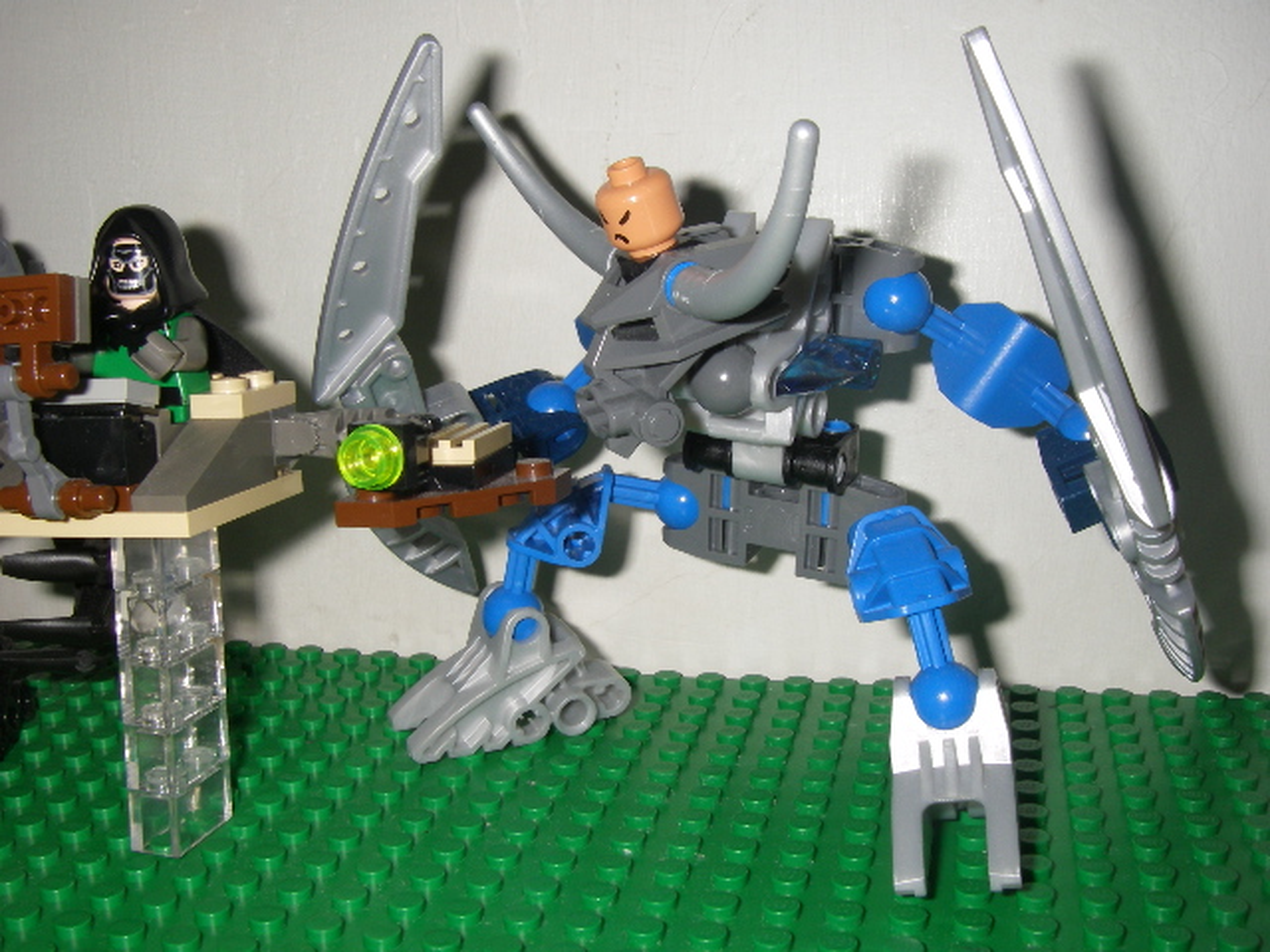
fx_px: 1394
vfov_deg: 37.7
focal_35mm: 38
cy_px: 476
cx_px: 635
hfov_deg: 49.0
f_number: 6.6
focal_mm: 6.3
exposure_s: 1/40
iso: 80
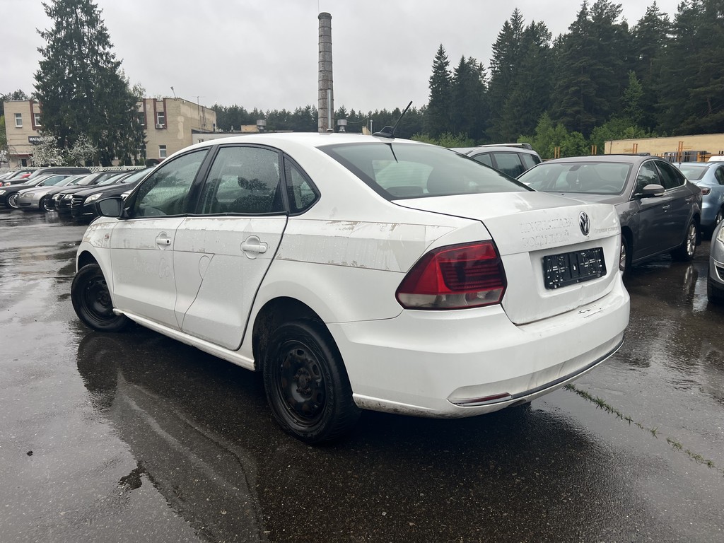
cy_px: 272
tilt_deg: -7.3
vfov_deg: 53.1
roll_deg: +2.6
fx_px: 544
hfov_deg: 67.3
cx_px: 362
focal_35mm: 26
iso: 50
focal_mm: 5.7
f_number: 1.5
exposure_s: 1/769
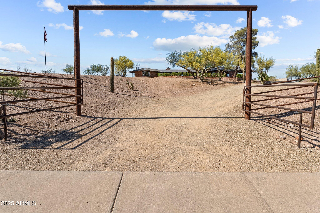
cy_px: 106
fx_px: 164
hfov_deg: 88.7
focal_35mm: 18
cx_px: 160
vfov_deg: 66.2
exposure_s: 1/2000
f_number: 8
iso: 400
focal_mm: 18.4
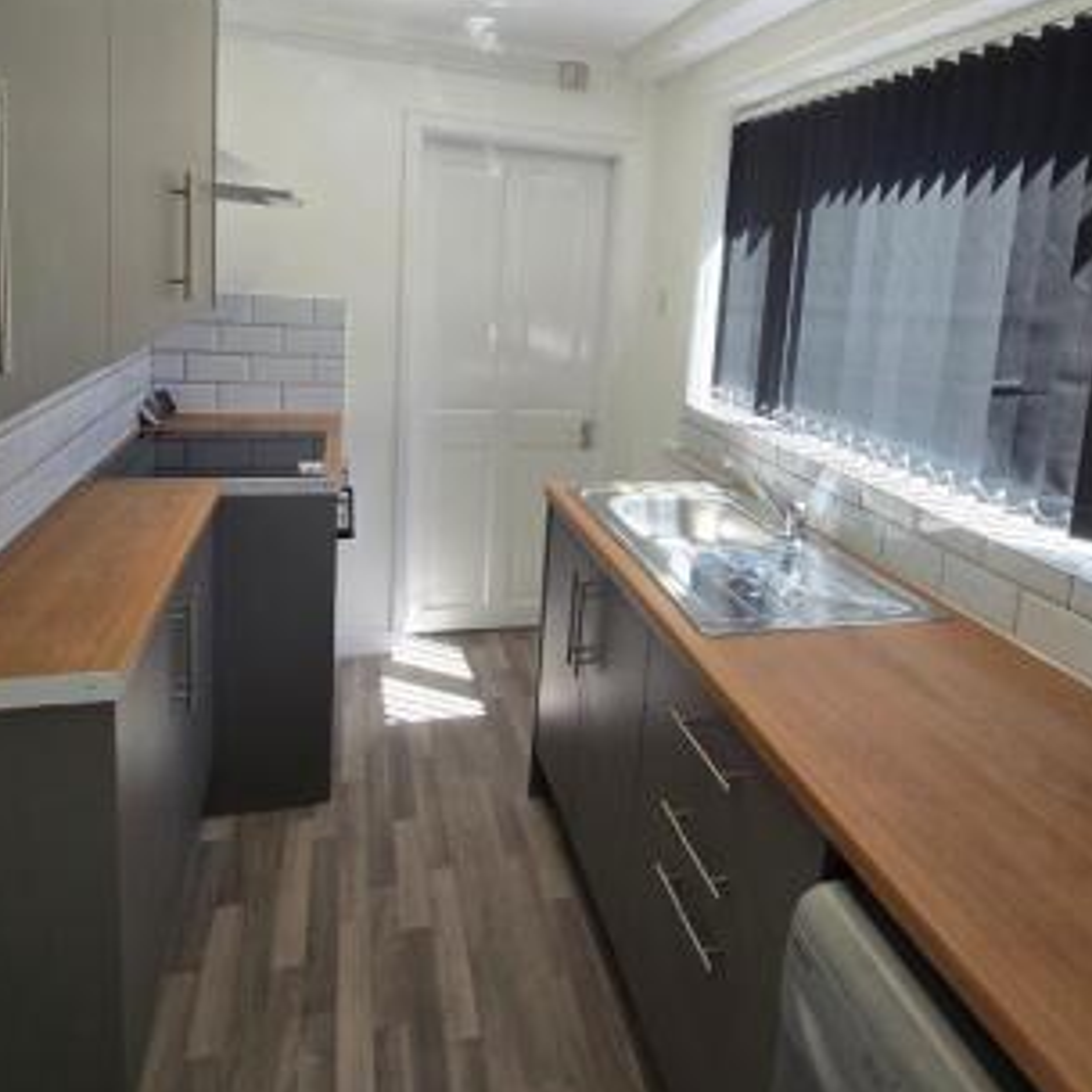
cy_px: 418
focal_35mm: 22
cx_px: 656
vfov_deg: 68.7
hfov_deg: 68.9
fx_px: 785
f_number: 2.2
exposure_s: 1/190
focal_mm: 2.2
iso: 50
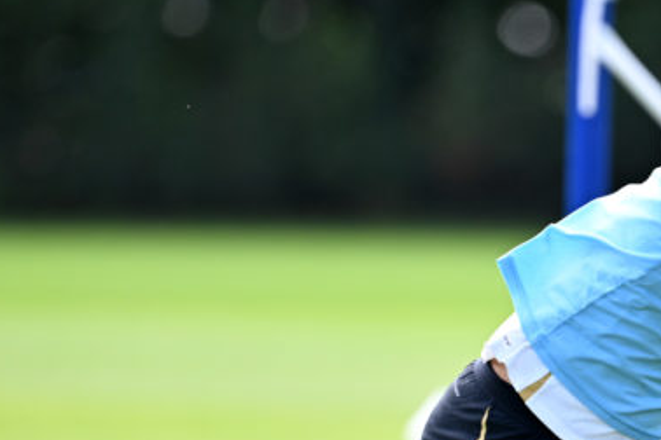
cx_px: 761
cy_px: 462
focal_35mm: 1083
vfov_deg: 1.3
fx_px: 19884
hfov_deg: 1.9
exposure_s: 1/1250
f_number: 3.5
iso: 400
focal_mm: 400
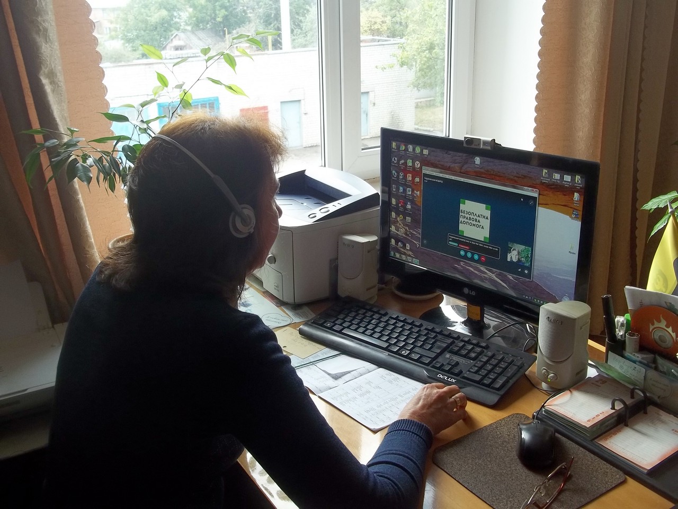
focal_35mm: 36
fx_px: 705
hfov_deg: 51.4
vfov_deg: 39.7
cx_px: 339
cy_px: 254
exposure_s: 1/40
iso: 64
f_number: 3.1
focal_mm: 6.5
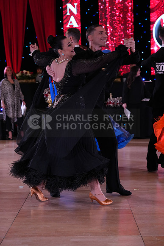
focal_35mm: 82
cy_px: 123
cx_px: 82
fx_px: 560
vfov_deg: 24.8
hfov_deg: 16.7
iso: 2500
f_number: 5
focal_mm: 82
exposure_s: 1/250
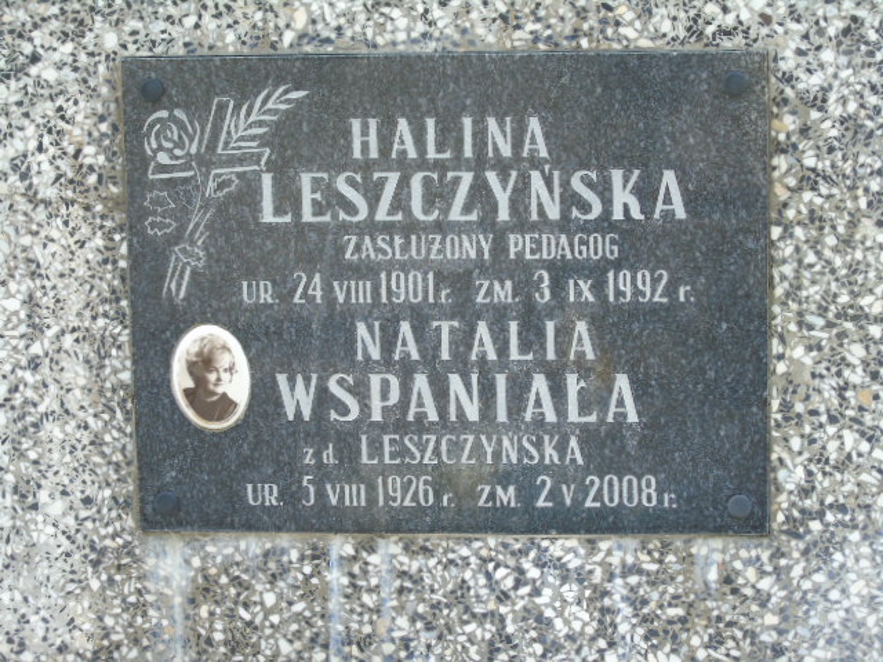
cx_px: 442
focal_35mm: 124
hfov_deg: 15.9
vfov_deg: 12.0
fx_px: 3163
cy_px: 331
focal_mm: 22
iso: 80
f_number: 4.6
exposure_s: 1/40
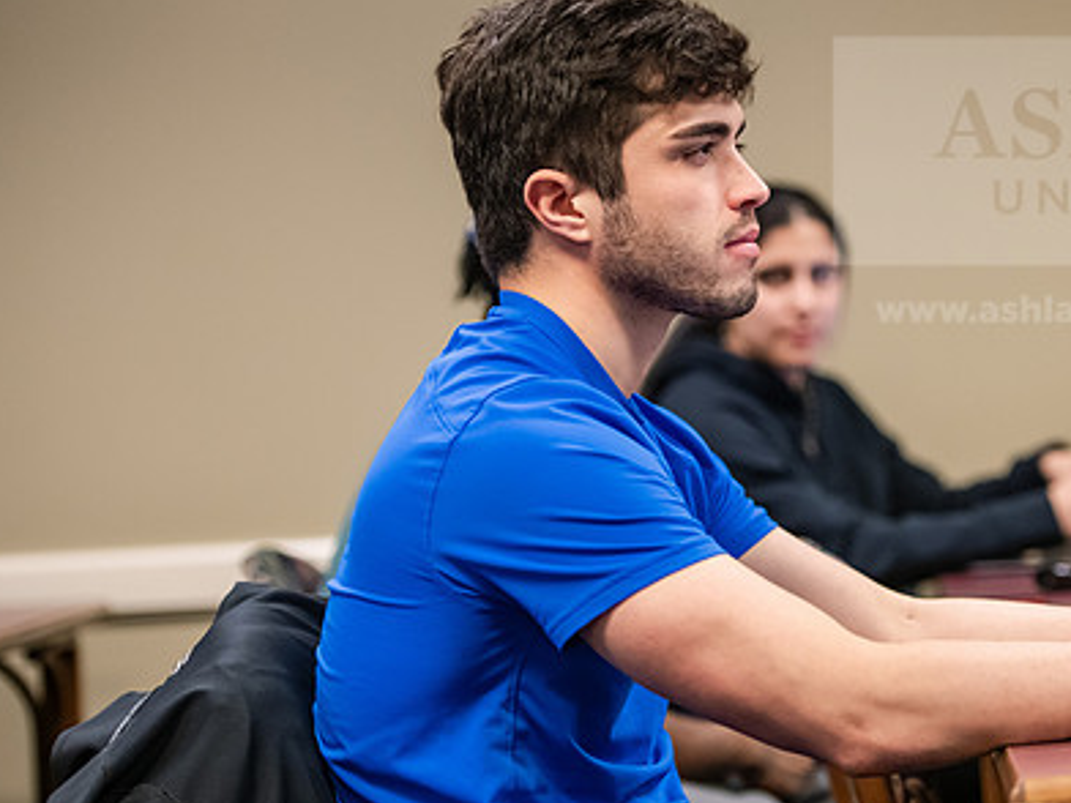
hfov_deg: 15.4
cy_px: 367
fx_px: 3960
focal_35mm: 128
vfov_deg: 11.6
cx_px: 751
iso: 2500
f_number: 2.8
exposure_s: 1/200
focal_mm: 90
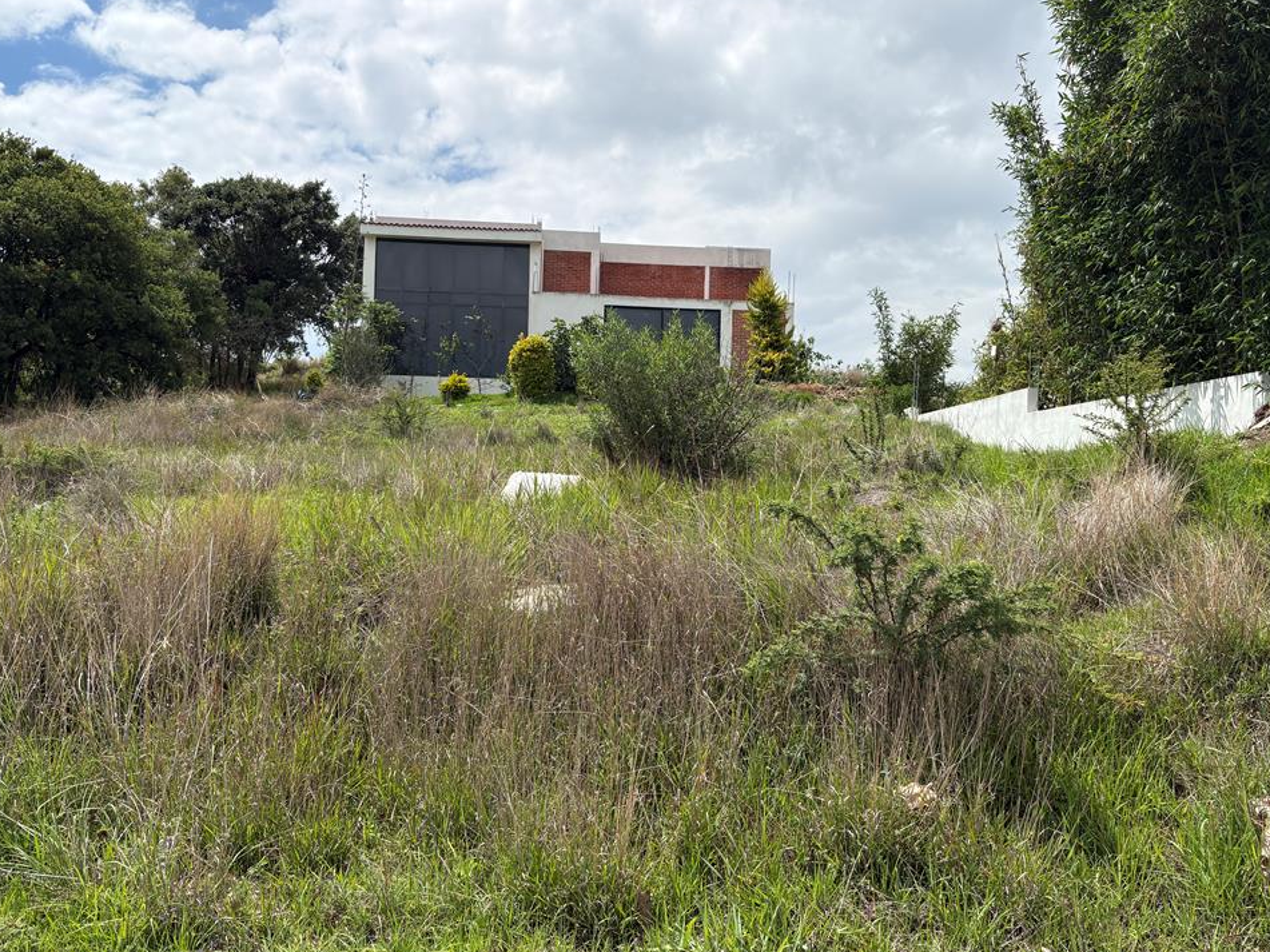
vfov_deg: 49.7
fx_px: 1027
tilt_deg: +3.1
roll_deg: -1.4
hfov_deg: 63.4
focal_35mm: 28
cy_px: 458
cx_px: 620
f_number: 1.6
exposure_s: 1/5814
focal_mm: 5.96
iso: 50
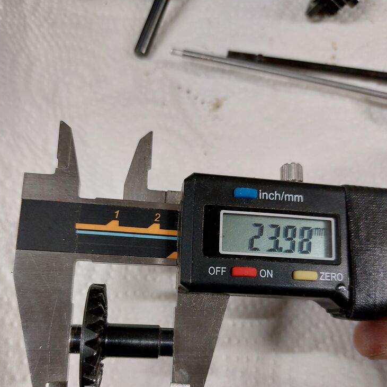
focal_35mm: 29
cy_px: 258
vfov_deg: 54.5
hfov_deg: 55.6
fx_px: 367
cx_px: 191
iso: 200
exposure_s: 1/50
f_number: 1.8
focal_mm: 5.23
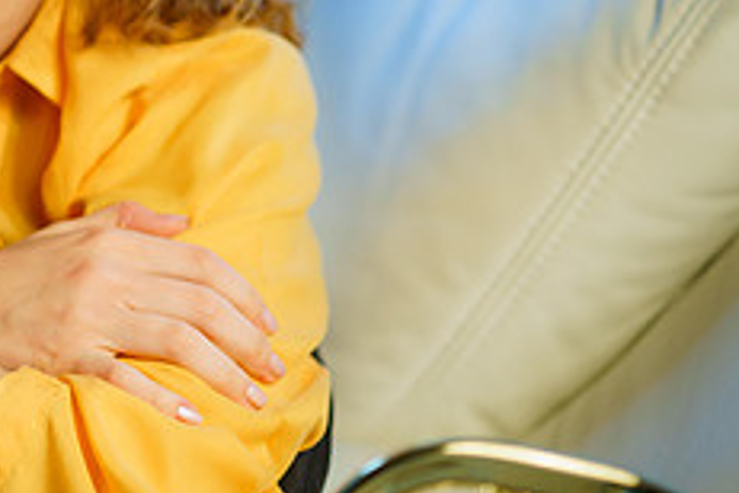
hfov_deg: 9.5
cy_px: 53
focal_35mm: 213
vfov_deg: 6.4
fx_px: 4372
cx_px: -115
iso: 200
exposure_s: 1/200
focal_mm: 85
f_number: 1.8
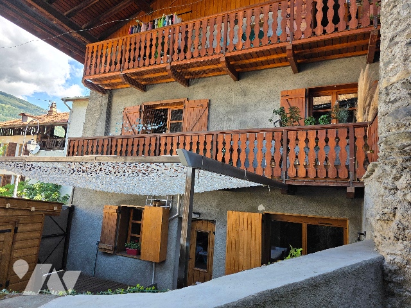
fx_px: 273
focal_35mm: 23
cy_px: 154
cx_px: 206
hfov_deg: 73.9
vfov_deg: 58.9
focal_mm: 6.3
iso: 32
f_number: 1.7
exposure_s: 1/180
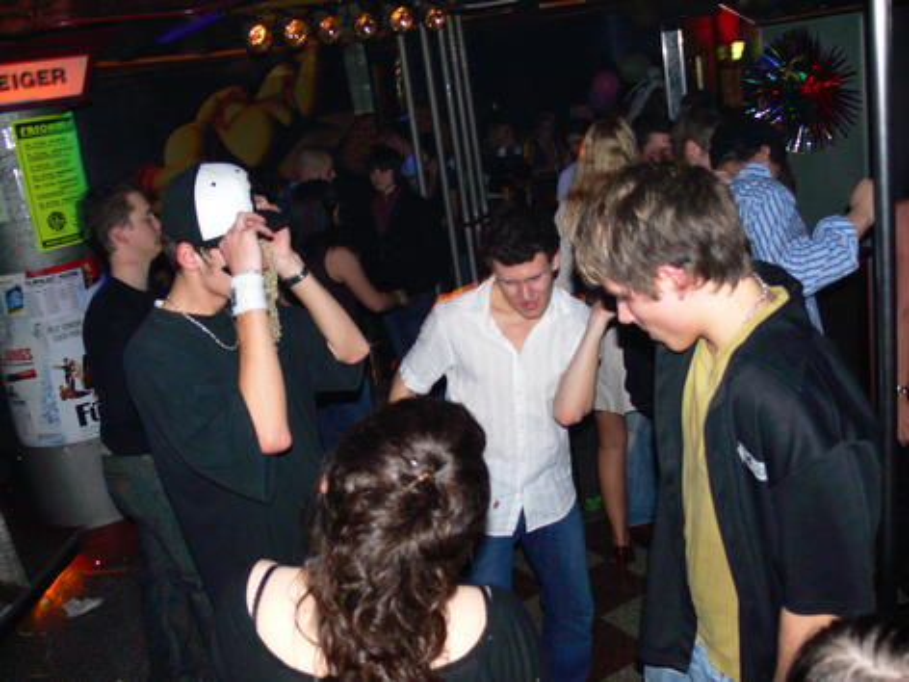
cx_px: 454
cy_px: 341
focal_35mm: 35
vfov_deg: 40.7
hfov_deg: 52.6
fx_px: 919
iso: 200
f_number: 2.8
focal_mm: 7.4
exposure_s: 1/30
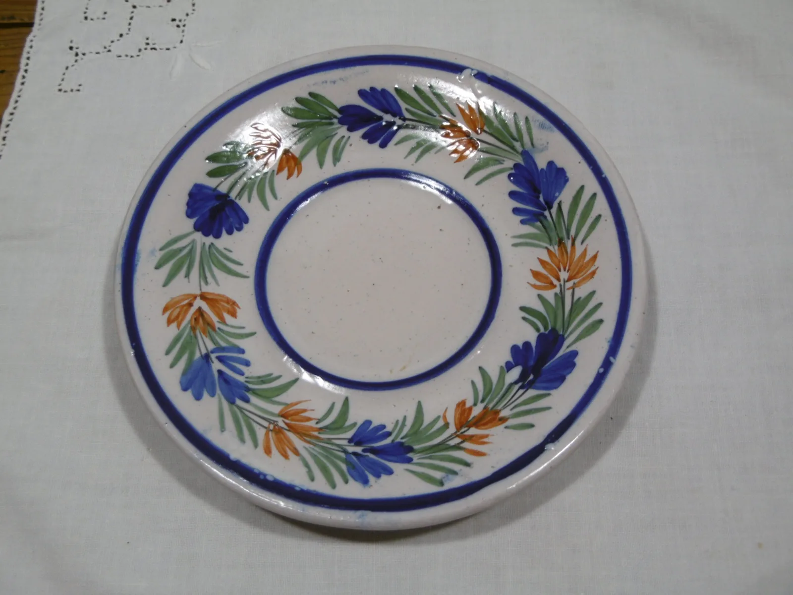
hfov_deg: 43.9
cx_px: 396
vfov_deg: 33.6
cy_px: 298
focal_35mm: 43
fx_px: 985
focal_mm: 7.7
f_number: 3.8
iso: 100
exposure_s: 1/25
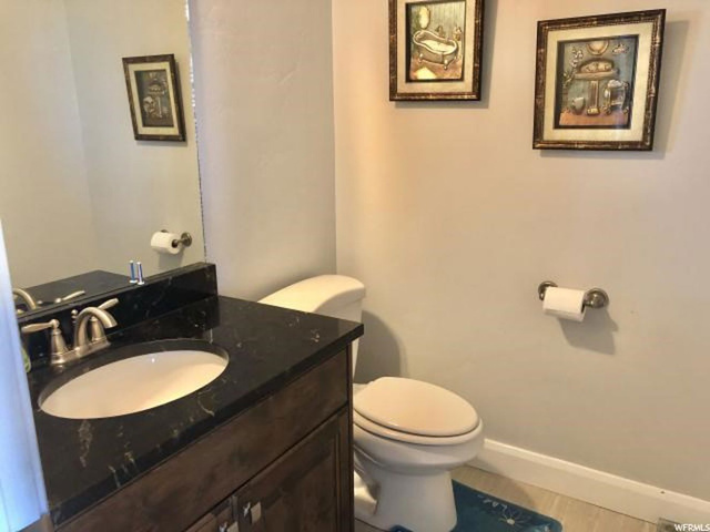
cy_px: 266
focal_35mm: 28
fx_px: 574
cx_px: 355
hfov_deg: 63.4
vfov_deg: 49.7
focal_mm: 3.99
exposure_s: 1/15
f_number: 1.8
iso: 80
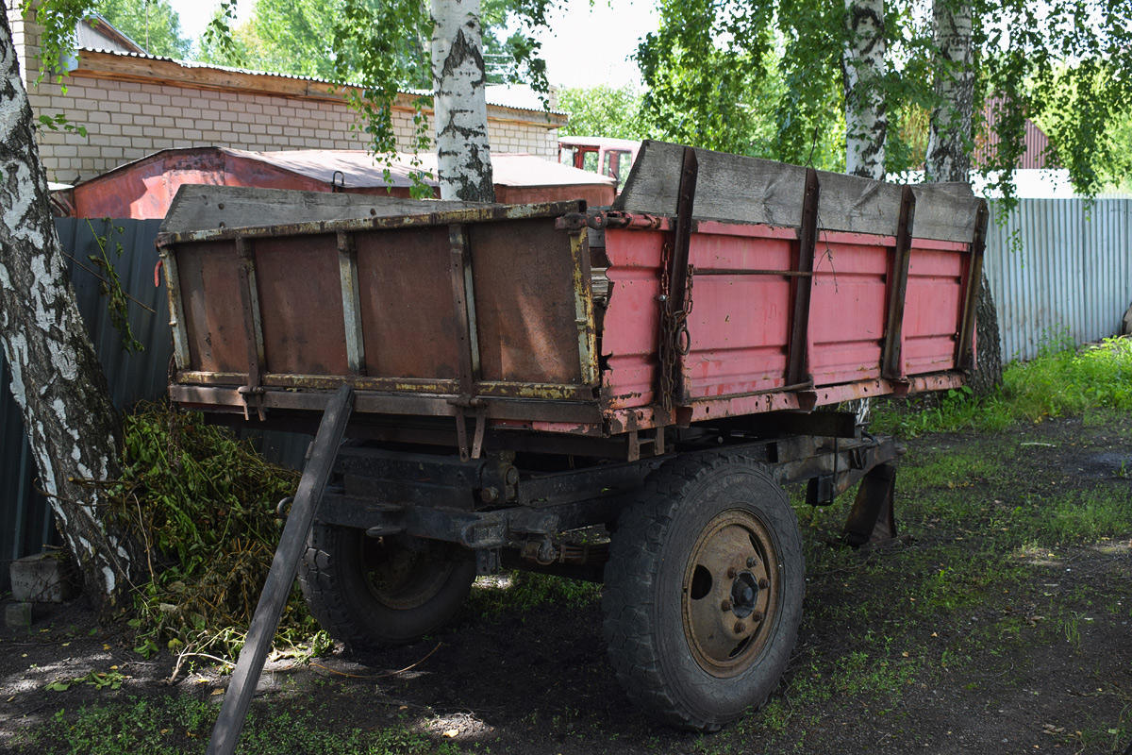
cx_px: 566
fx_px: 1226
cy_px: 378
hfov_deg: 49.6
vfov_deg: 34.2
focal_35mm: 39
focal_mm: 26
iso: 200
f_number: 6.3
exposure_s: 1/100
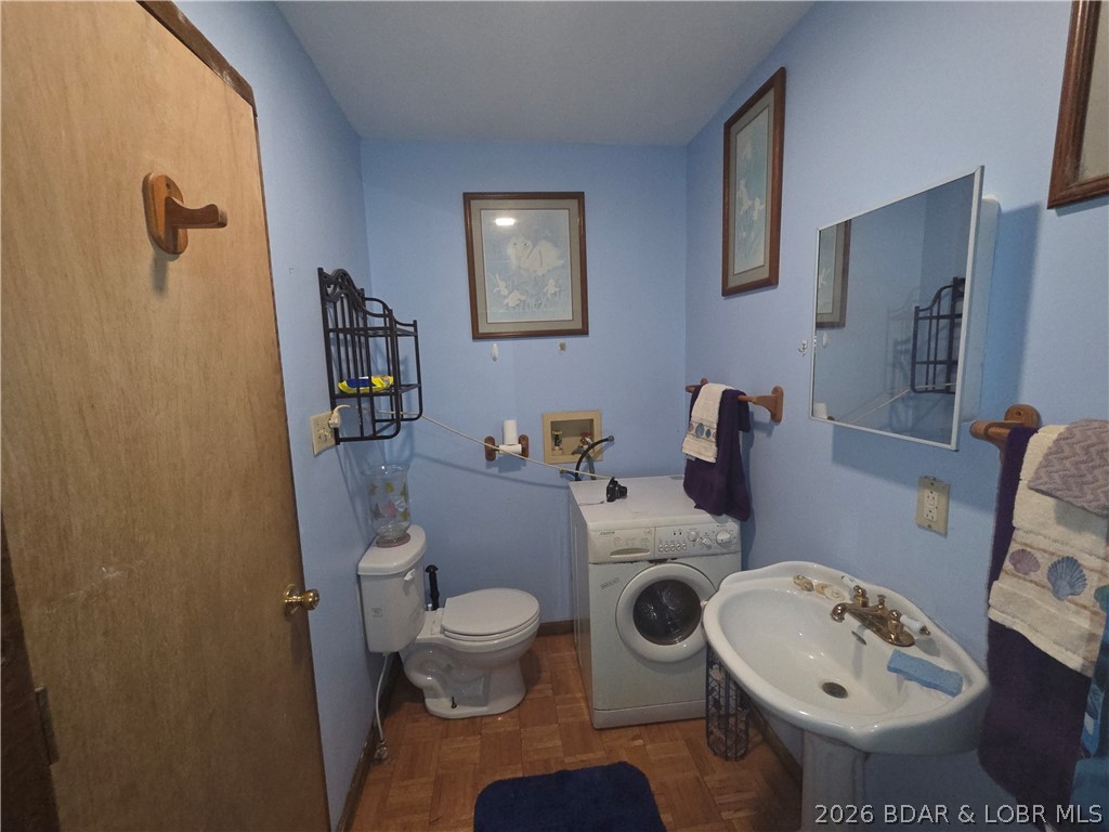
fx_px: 416
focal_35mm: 13
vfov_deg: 89.9
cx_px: 554
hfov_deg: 106.2
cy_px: 416
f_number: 2.2
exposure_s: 1/60
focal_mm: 2.2
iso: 250
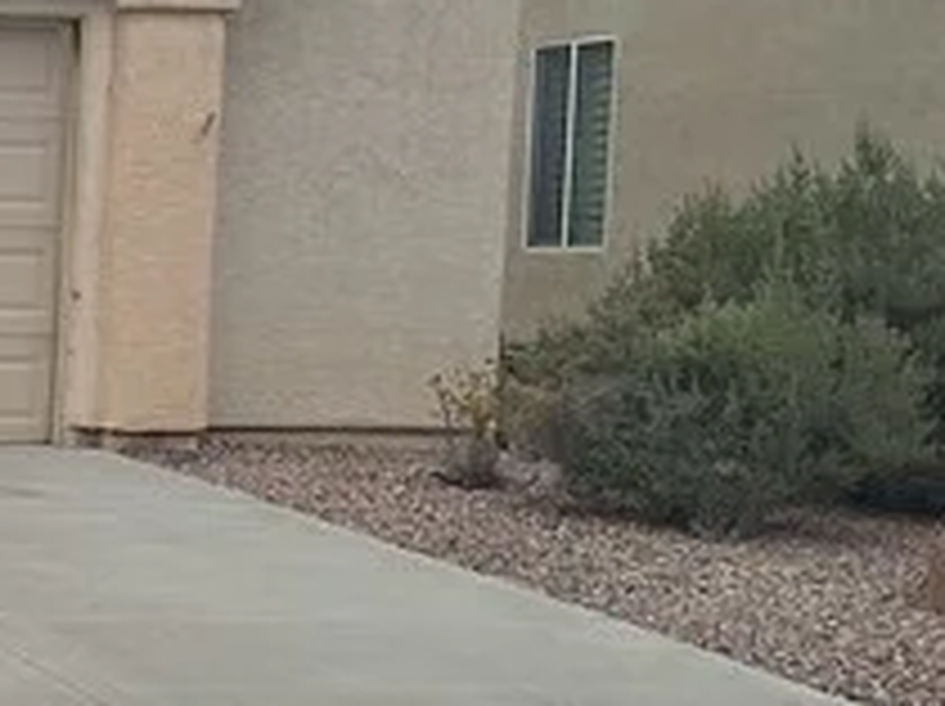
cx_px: -999
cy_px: 535
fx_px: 3463
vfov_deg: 11.6
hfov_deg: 13.2
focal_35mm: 127
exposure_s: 1/625
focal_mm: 3.98
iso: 25
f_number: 1.8
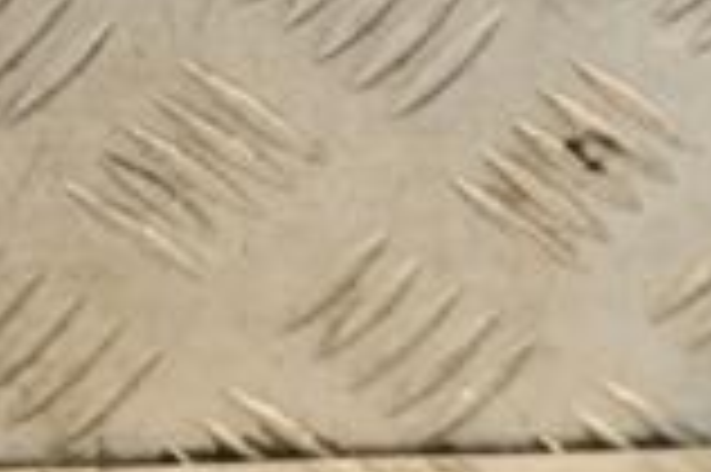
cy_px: 310
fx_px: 6964
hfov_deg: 5.7
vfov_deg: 3.9
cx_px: 1310
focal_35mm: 353
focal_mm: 62
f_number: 5.3
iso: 800
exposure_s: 1/125
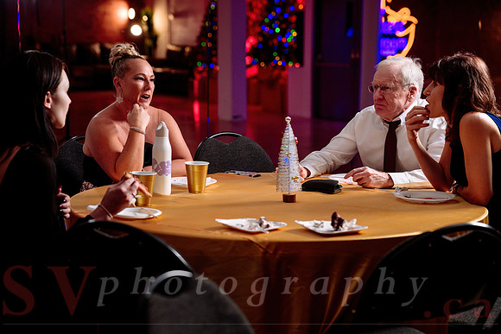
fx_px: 1053
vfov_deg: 18.0
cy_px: 181
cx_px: 230
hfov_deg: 26.7
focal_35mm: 76
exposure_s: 1/160
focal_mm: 70
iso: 500
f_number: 2.8
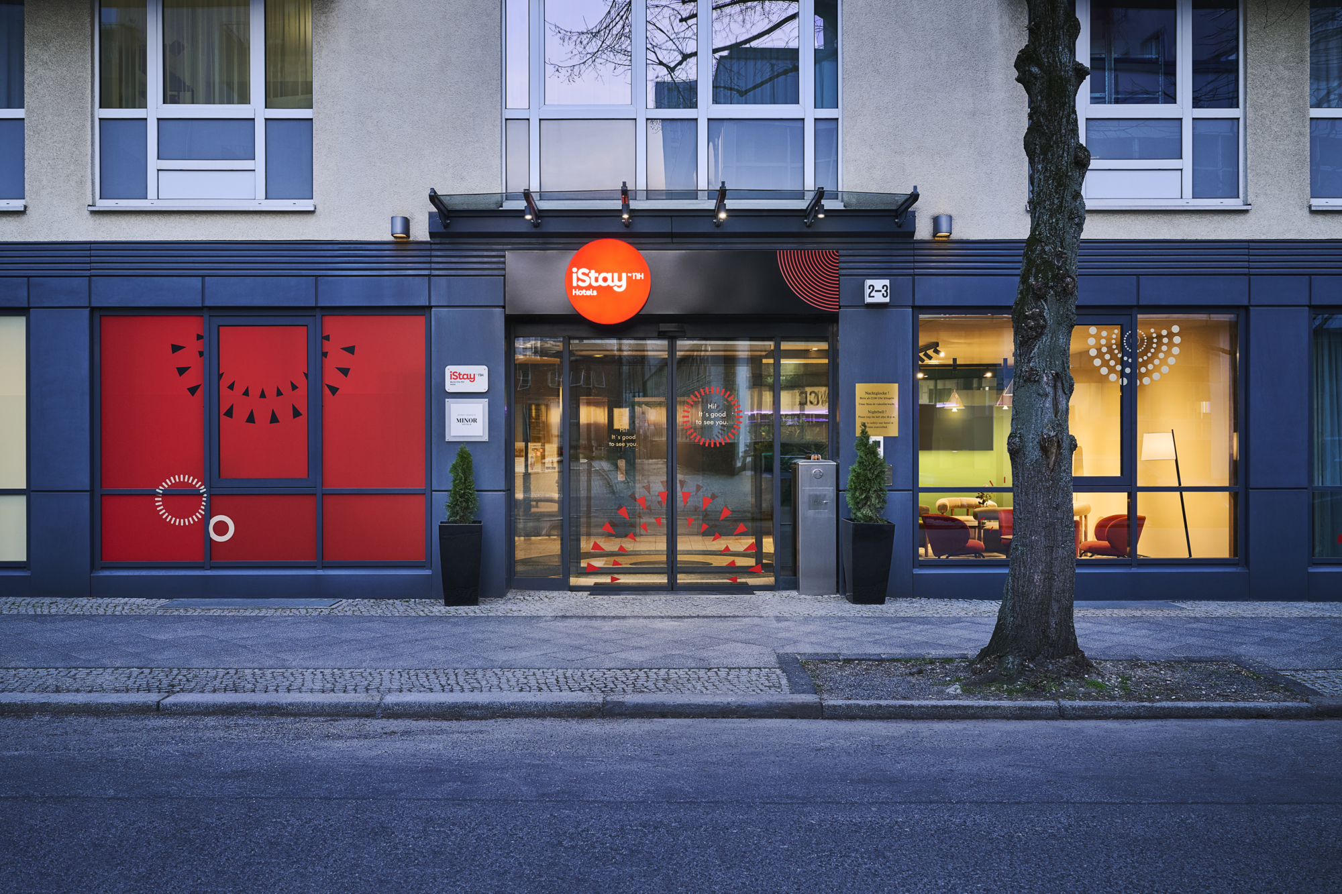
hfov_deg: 54.4
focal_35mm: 35
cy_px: 447
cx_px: 671
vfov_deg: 37.8
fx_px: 1305
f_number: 9
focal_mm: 35
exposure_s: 1/8
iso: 400
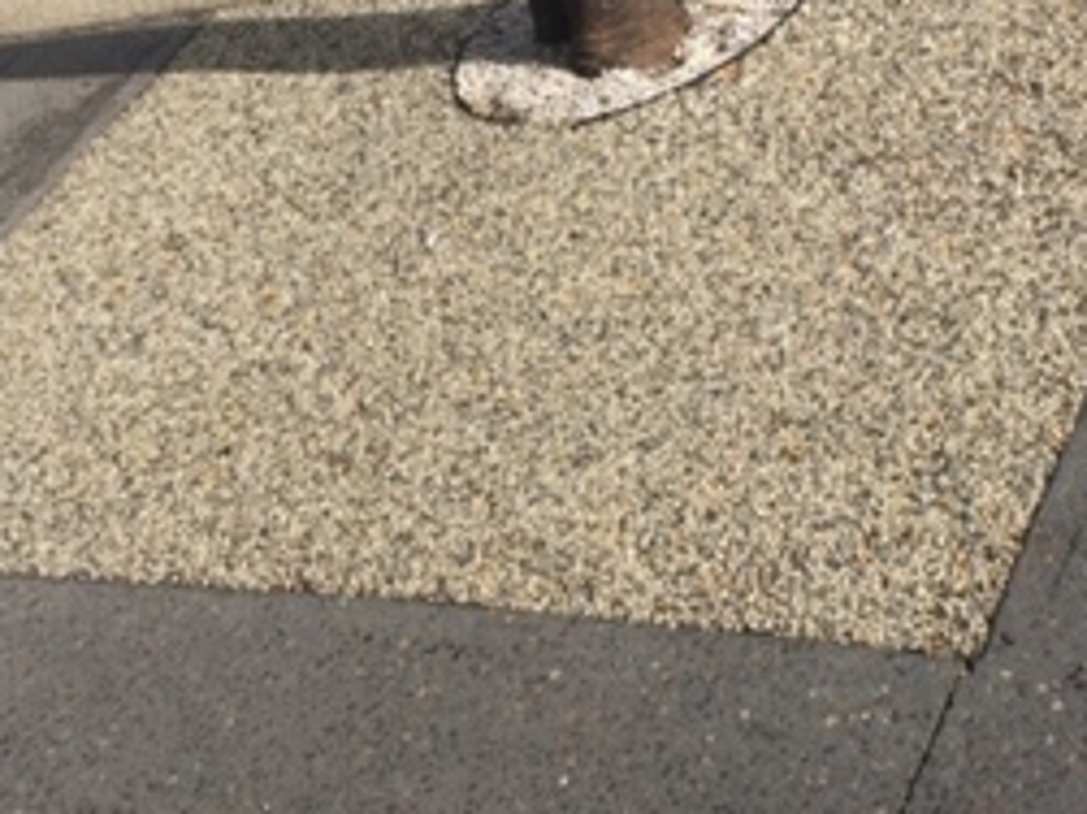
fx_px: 2323
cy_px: 221
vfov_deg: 19.8
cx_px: 611
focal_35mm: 74
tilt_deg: -28.8
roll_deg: +28.4
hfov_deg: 26.3
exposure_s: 1/1163
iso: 32
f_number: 2.2
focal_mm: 4.15
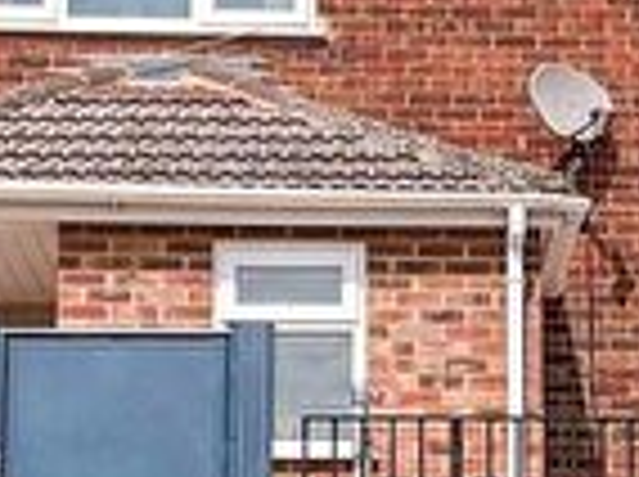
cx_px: 612
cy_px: 502
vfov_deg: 10.2
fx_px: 2635
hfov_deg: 13.7
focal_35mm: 143
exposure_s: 1/3000
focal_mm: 3
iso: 16
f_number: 1.8
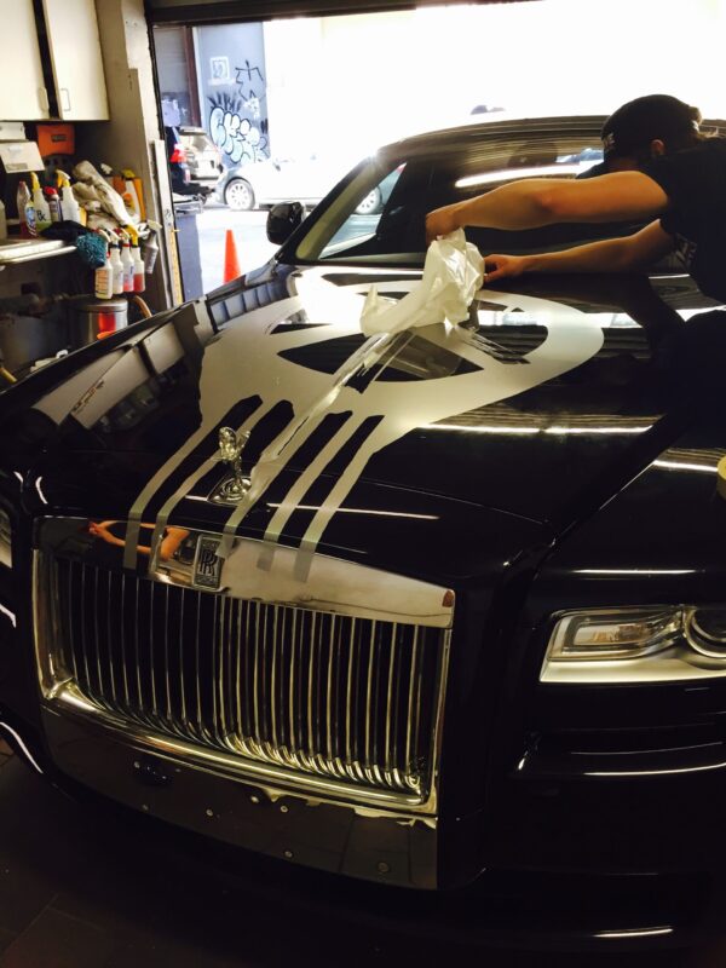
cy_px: 484
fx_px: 811
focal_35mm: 29
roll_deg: +1.9
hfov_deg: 48.2
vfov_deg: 61.7
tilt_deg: -22.3
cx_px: 363
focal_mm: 4.15
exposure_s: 1/40
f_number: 2.2
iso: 32
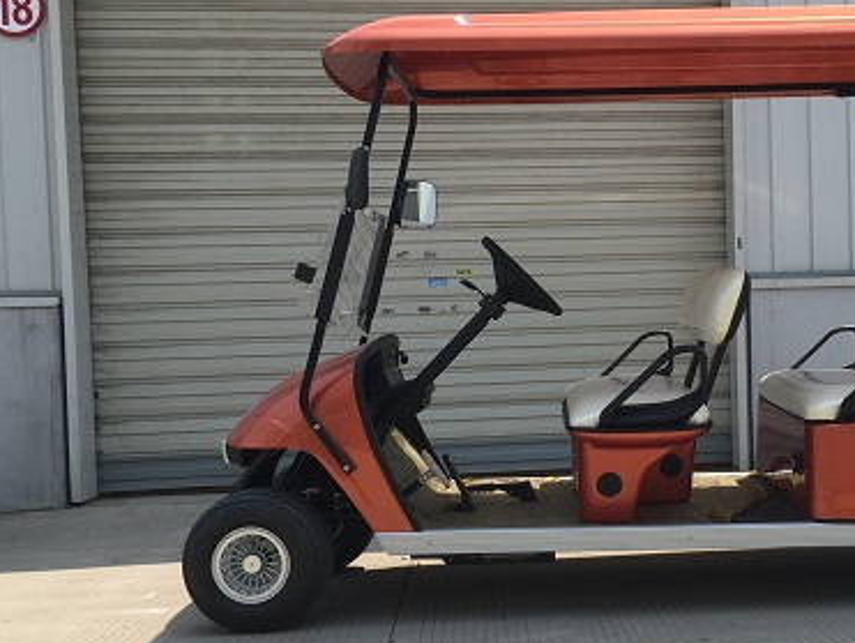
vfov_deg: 28.6
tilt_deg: -2.2
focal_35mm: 51
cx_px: 653
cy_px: 355
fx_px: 1261
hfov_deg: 36.5
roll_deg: +0.9
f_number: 2.2
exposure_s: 1/1647
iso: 32
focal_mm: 4.15
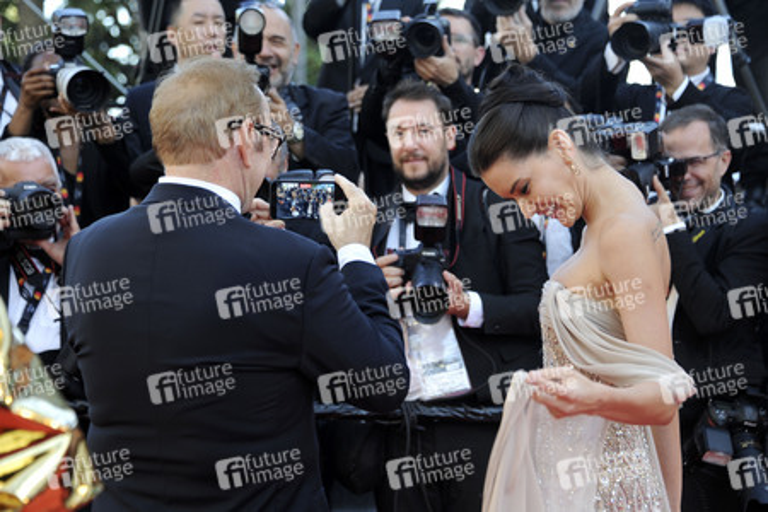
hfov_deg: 18.3
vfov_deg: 12.2
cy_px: 256
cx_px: 384
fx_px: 2389
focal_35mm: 112
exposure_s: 1/250
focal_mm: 112
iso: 640
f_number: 5.3
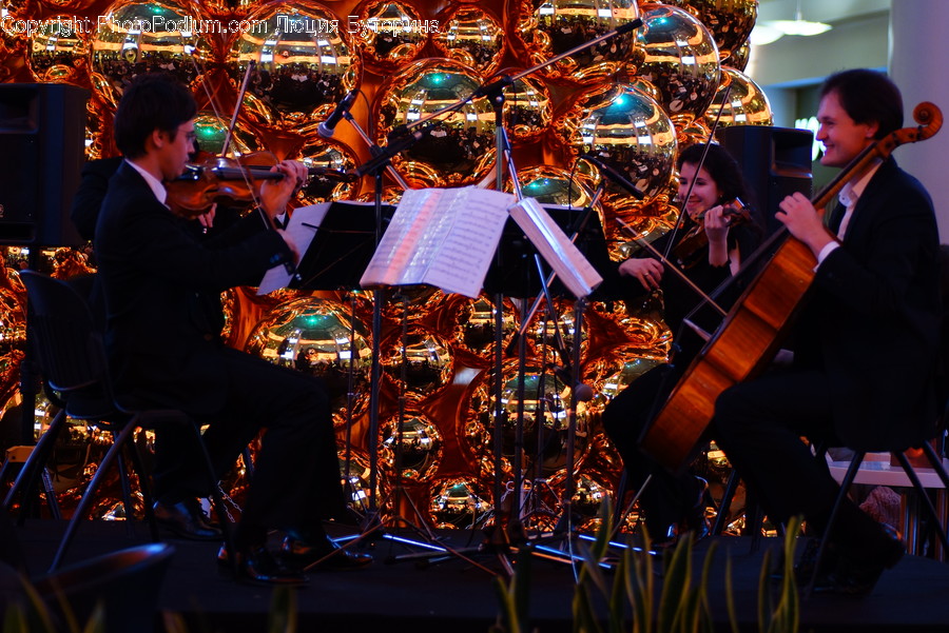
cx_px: 474
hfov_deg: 15.2
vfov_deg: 10.2
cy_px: 316
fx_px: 3560
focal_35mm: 135
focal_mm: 90
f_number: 2.8
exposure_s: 1/100
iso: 400
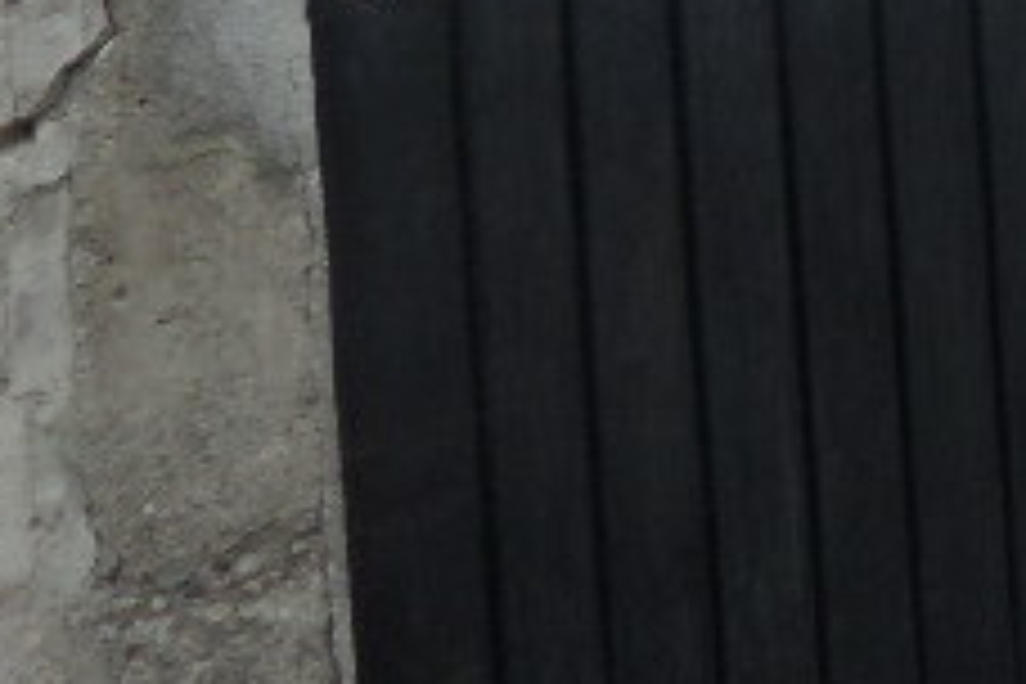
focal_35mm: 112
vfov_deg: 11.3
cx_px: 1768
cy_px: -598
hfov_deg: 15.9
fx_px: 3192
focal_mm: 4.3
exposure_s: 1/500
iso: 80
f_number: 3.1
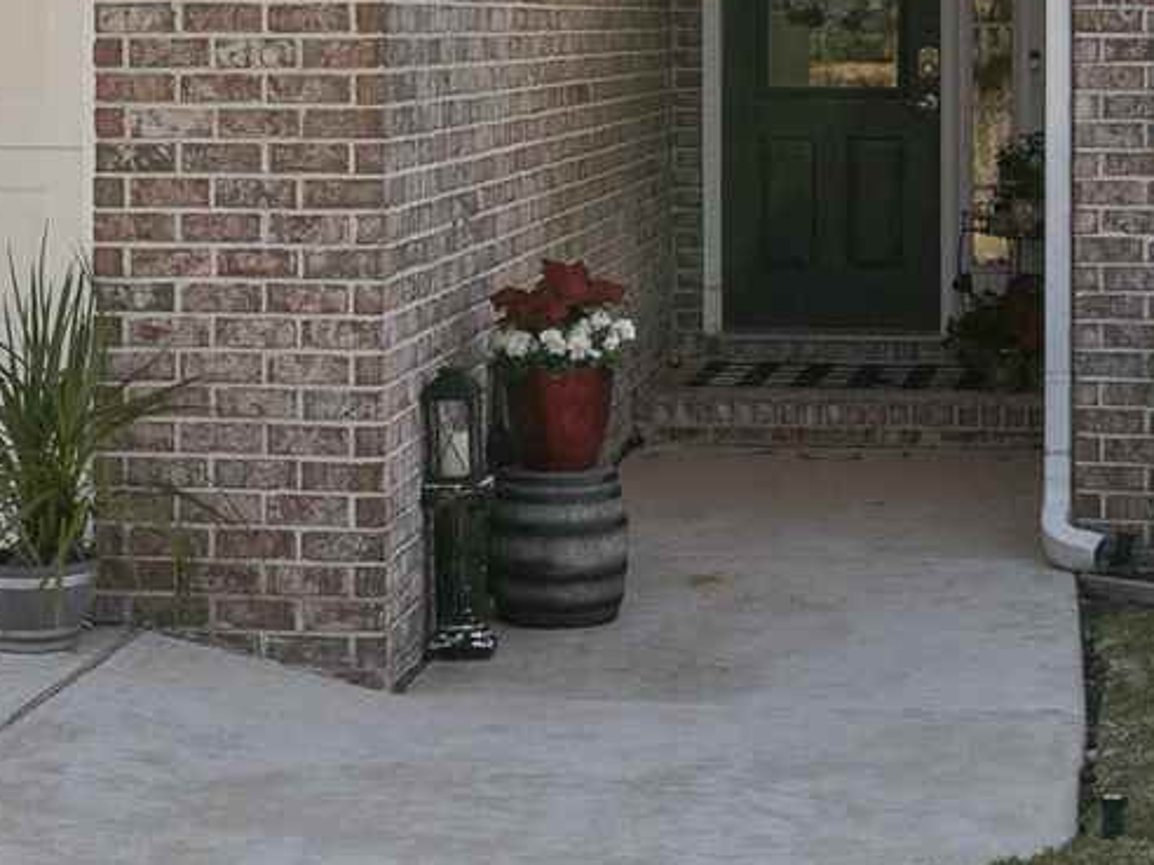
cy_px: 49
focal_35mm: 96
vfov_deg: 15.2
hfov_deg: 20.4
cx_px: 584
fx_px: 3200
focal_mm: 16
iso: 320
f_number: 8
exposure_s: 1/500
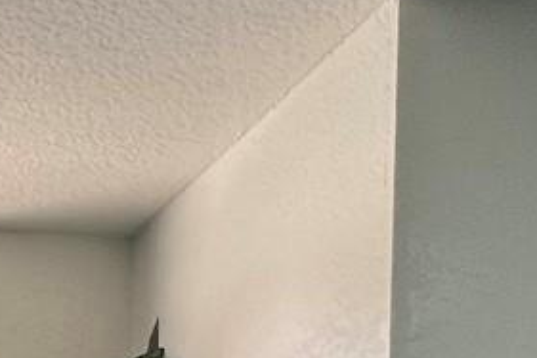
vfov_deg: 13.0
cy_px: 881
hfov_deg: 23.1
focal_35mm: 77
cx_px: -182
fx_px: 1148
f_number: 1.8
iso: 160
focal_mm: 1.57
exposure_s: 1/120
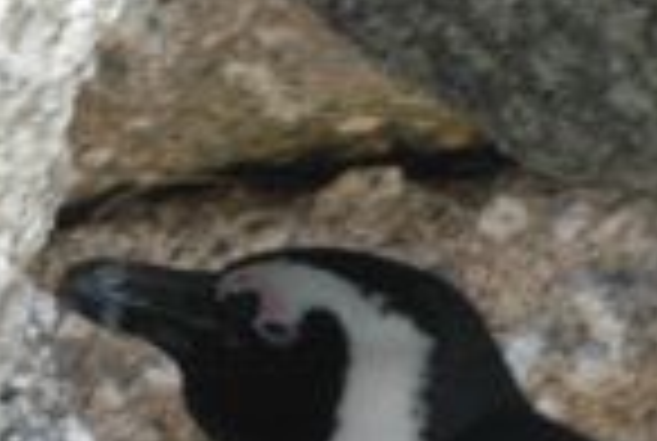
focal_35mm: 646
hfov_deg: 3.2
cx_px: 315
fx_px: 11813
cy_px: 369
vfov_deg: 2.1
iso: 1600
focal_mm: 140
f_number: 36
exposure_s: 1/6
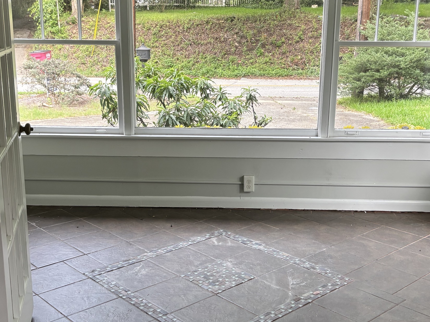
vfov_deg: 32.2
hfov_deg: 42.1
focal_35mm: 45
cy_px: 165
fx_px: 559
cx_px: 216
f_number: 1.6
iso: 125
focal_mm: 5.96
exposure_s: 1/121
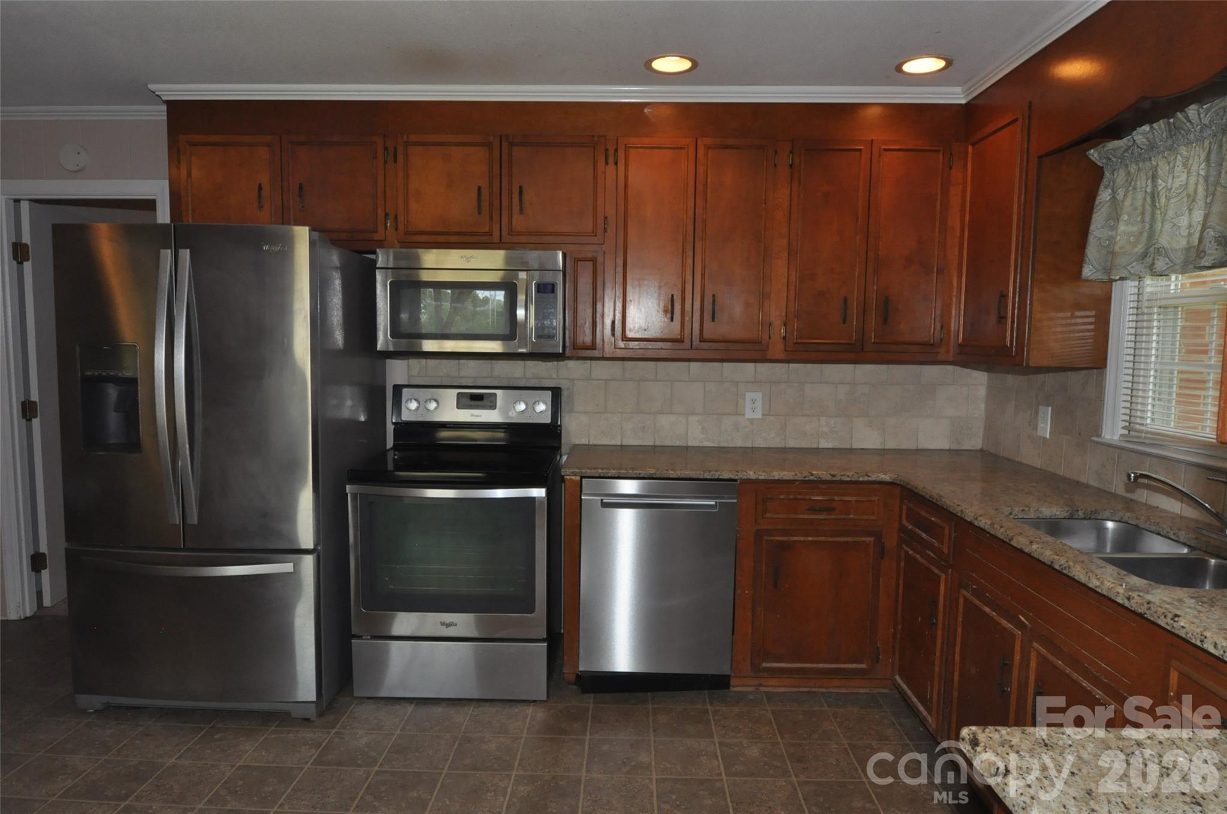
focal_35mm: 21
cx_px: 614
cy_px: 407
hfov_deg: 81.3
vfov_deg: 59.4
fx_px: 715
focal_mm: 14
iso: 1000
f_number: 6.3
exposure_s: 1/60
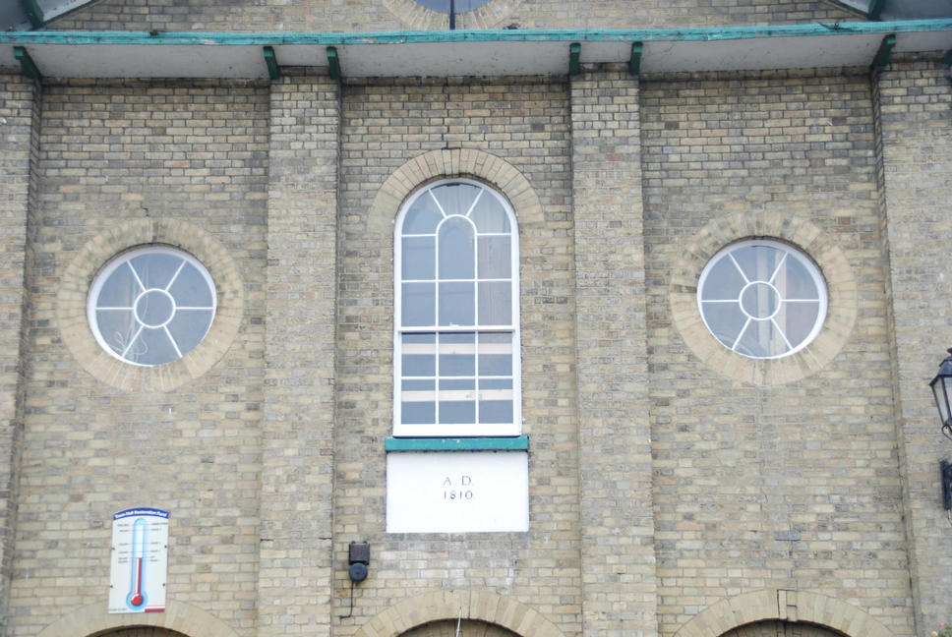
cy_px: 318
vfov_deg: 20.7
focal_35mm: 66
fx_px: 1747
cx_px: 476
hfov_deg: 30.5
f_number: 5.6
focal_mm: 44
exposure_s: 1/125
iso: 180
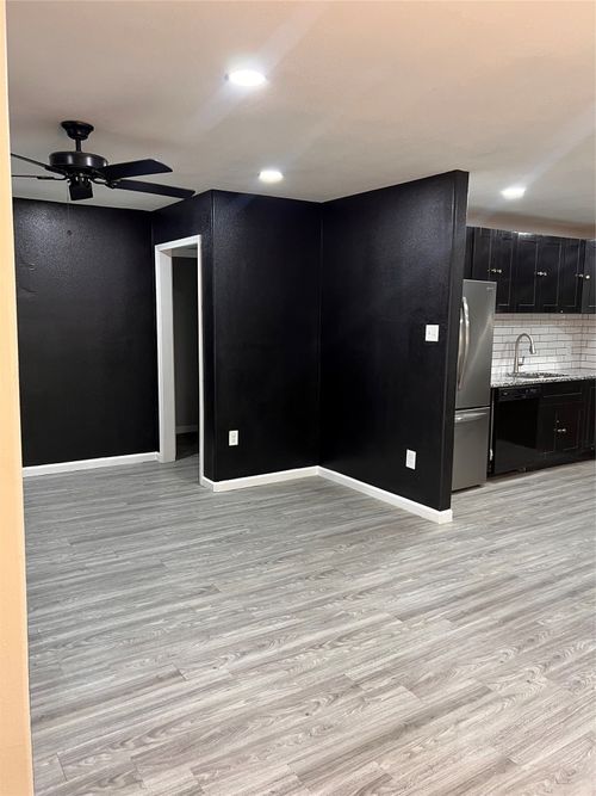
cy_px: 398
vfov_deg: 67.3
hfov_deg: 53.0
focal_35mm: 26
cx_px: 298
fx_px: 597
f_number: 1.5
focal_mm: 5.7
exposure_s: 1/60
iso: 160
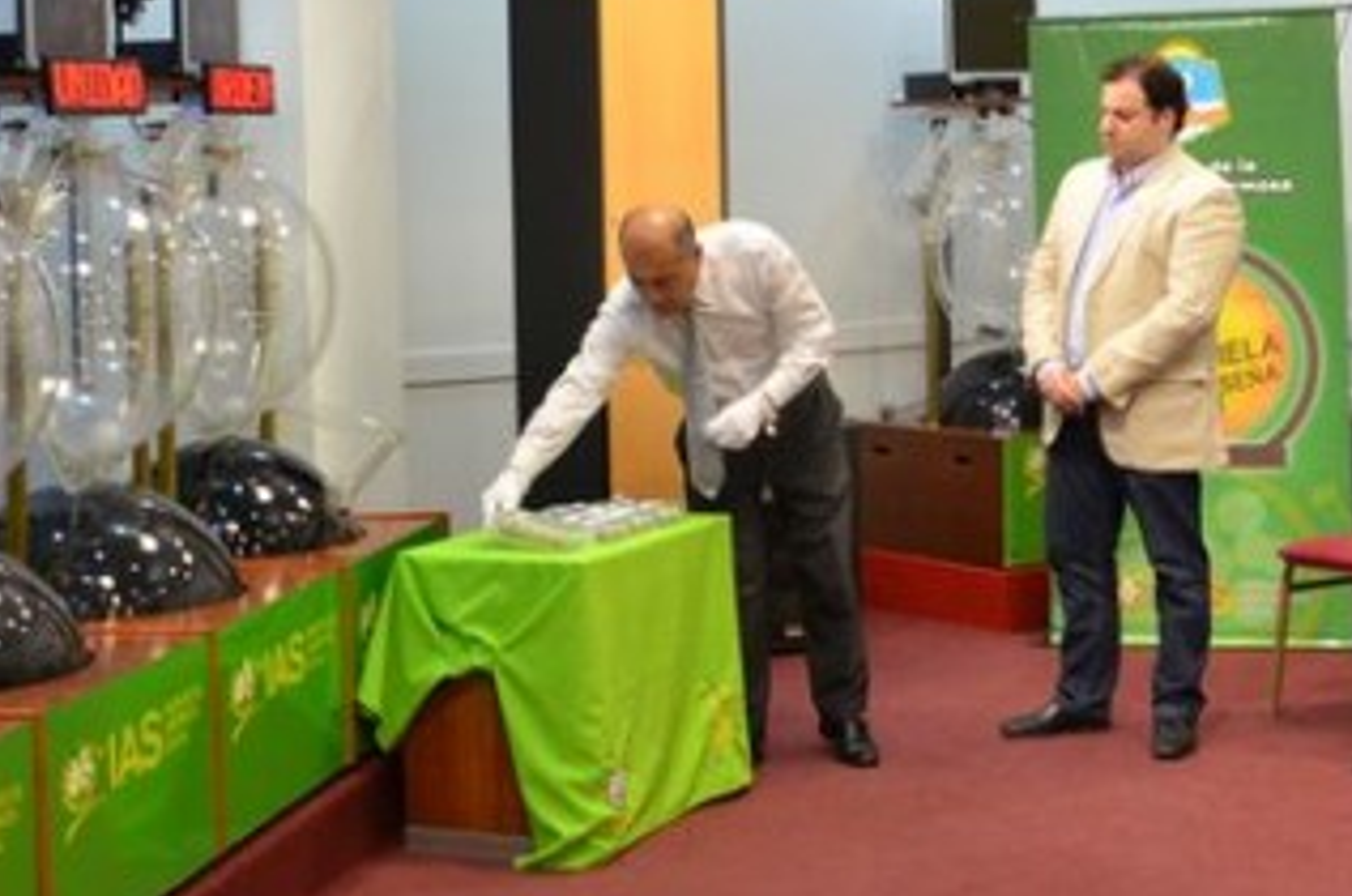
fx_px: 2659
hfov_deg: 28.5
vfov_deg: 18.9
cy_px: 181
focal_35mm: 71
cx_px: 755
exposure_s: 1/60
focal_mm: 25
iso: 800
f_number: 4.5
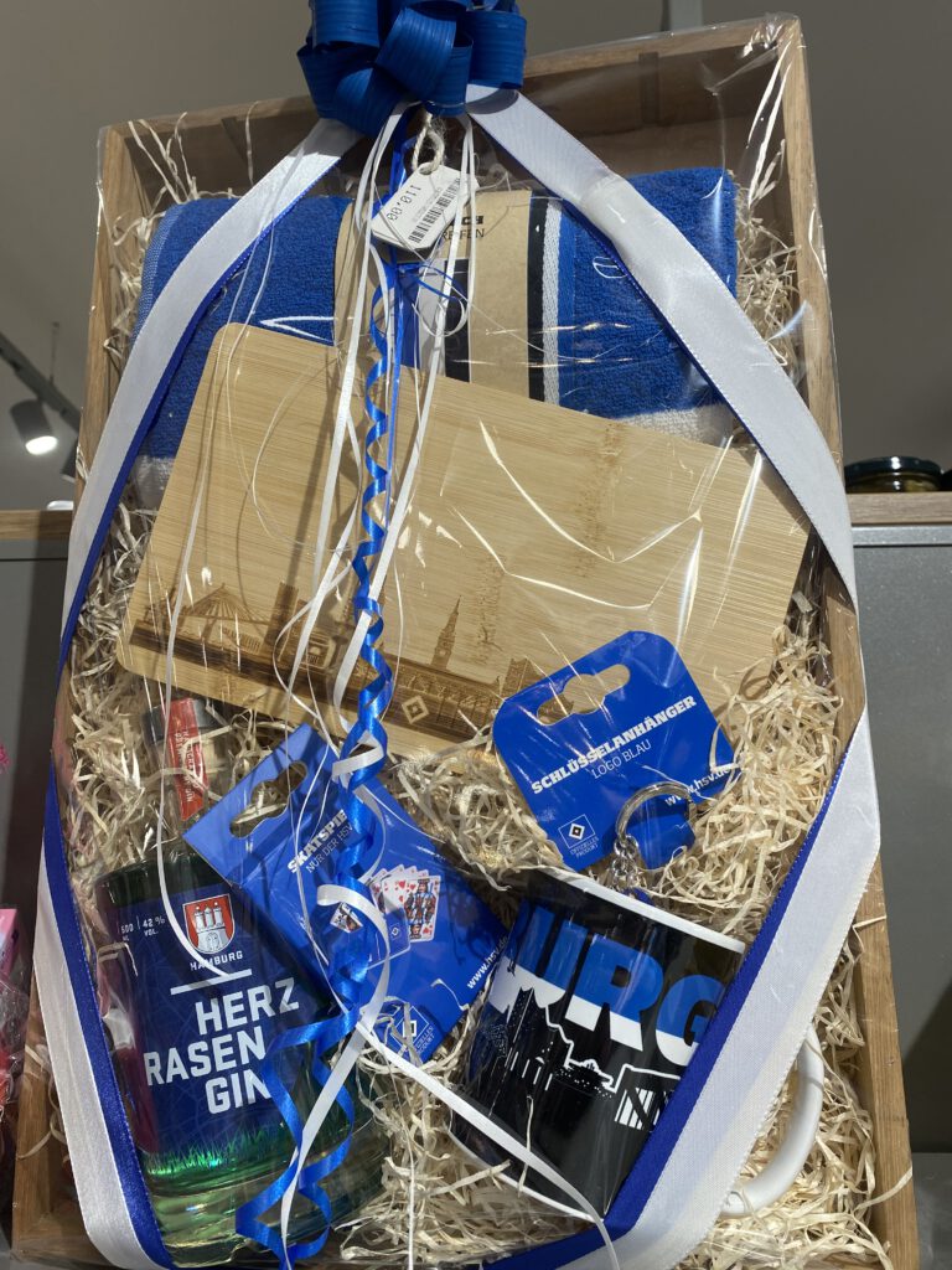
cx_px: 476
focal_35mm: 26
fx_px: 953
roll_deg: +0.6
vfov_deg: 67.3
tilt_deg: +13.3
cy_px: 635
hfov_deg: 53.1
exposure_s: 1/122
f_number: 1.8
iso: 80
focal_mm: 4.25
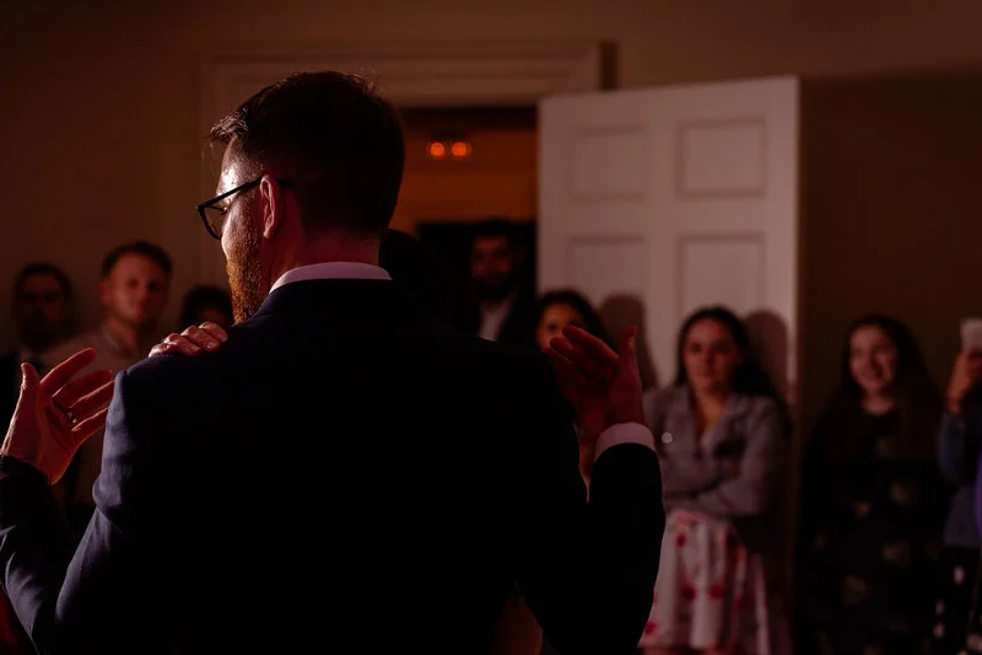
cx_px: 426
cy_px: 393
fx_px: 1991
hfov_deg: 27.7
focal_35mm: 73
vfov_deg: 18.6
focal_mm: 57
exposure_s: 1/200
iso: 640
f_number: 2.8
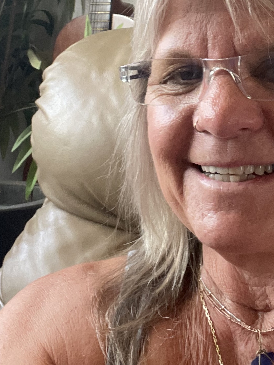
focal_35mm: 65
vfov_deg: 28.9
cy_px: 50
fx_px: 686
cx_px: 214
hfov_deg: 22.3
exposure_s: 1/43
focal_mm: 2.71
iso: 400
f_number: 2.2
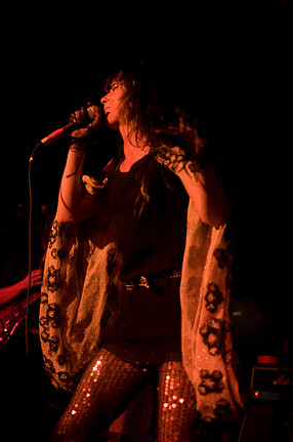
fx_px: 576
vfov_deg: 42.0
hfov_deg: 28.6
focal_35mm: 47
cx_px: 146
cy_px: 222
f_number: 1.6
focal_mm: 30
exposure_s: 1/125
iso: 1000
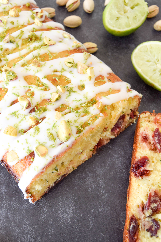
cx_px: 80
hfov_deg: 31.9
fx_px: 282
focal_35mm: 42
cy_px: 121
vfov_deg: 46.4
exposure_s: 1/200
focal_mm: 28
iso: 400
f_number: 7.1
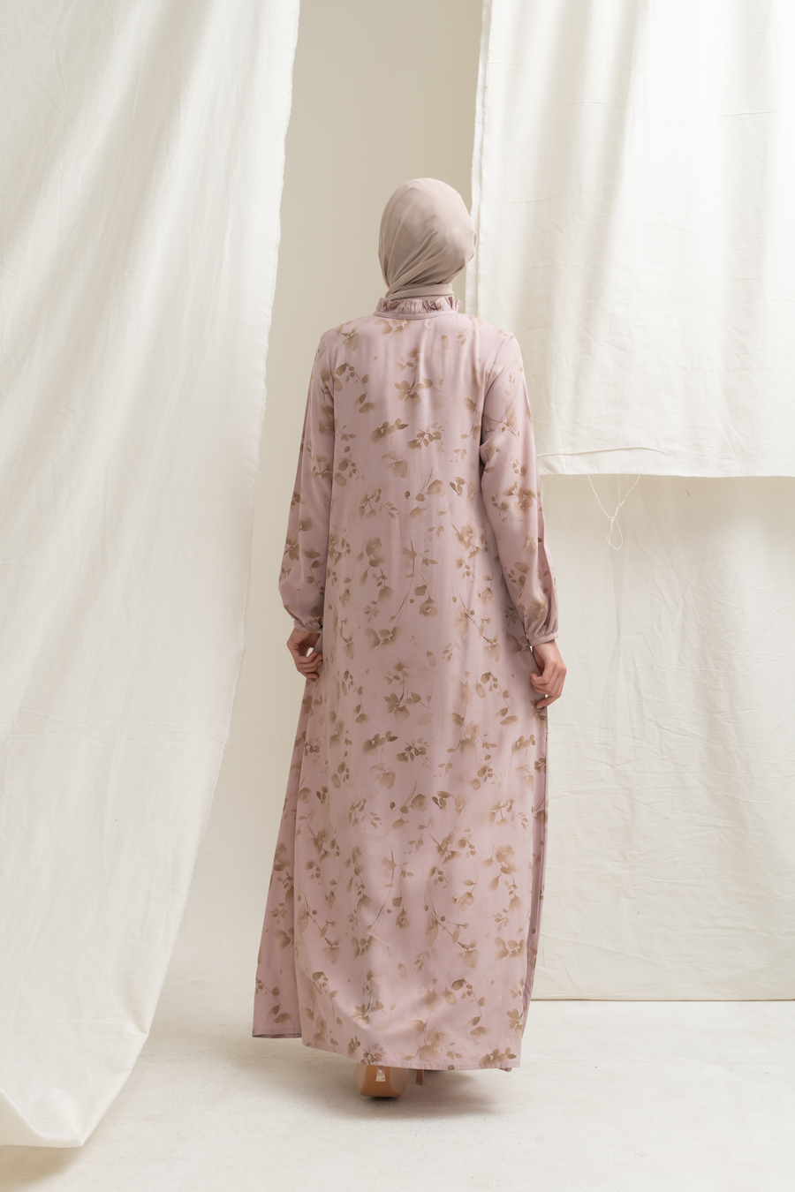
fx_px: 1590
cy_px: 596
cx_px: 398
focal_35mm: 48
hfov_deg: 28.1
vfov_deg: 41.1
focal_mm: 48
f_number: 11
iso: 100
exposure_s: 1/160
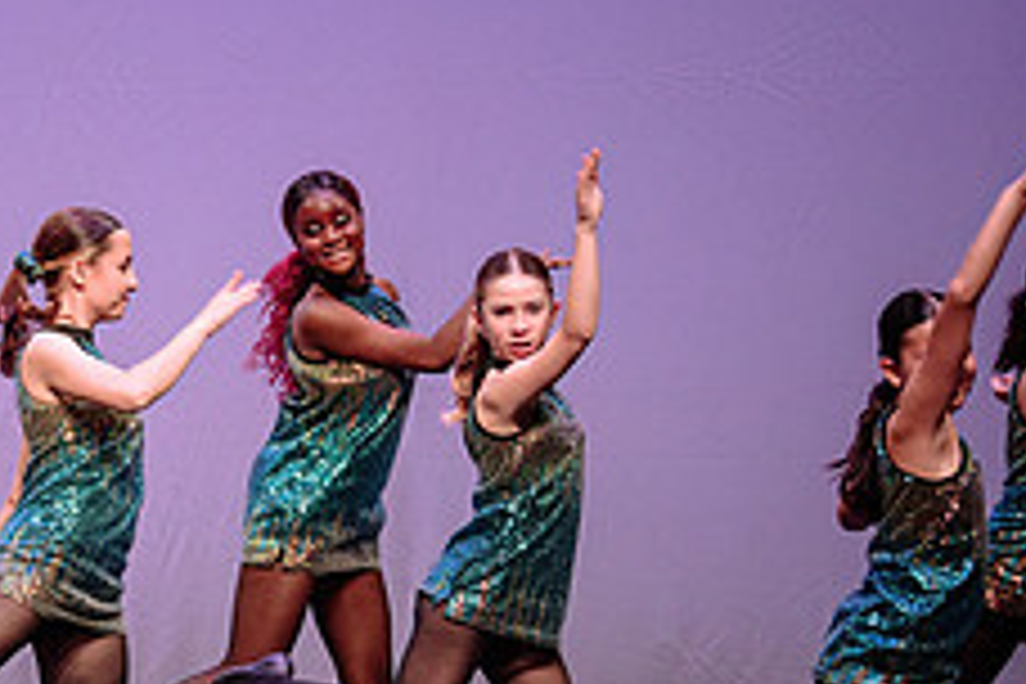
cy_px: 558
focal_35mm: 313
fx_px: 8920
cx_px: 55
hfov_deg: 6.6
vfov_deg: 4.4
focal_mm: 116
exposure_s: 1/400
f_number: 3.5
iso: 1250
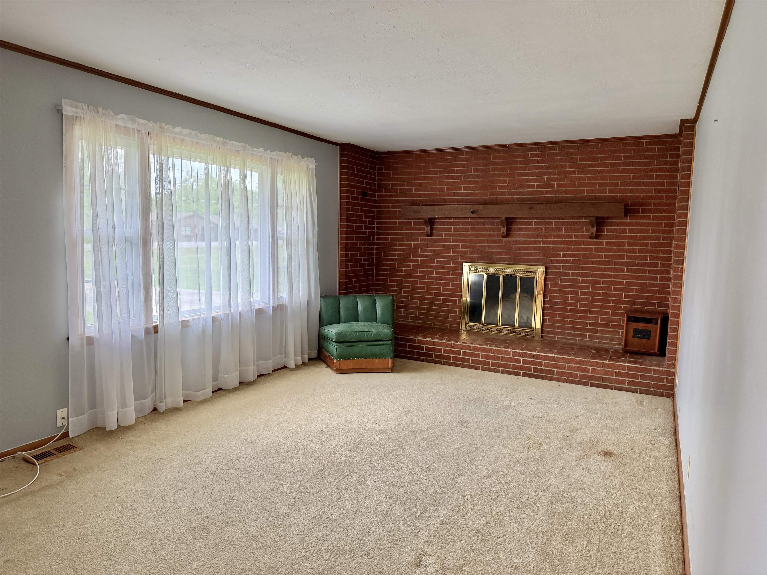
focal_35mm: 24
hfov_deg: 71.6
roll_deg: -1.4
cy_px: 288
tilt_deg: -6.4
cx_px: 384
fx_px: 532
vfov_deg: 56.8
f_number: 1.78
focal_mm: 6.76
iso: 160
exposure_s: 1/186
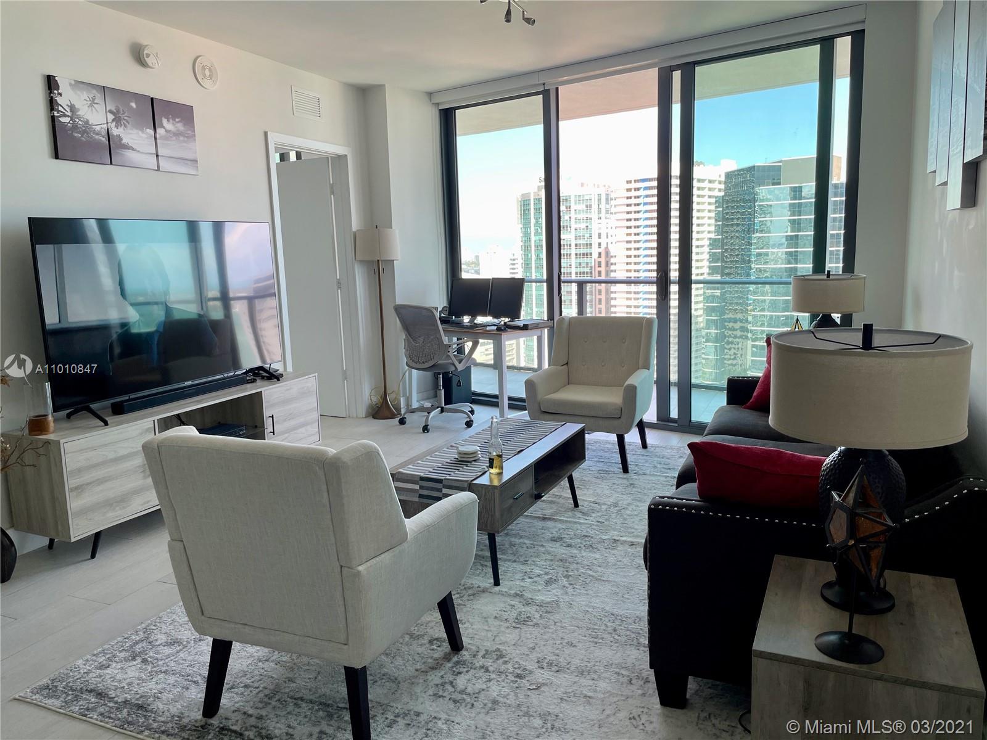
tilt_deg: -8.6
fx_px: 741
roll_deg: +2.0
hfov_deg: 67.3
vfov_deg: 53.1
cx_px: 494
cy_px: 370
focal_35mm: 26
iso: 32
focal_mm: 4.2
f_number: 1.6
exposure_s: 1/251
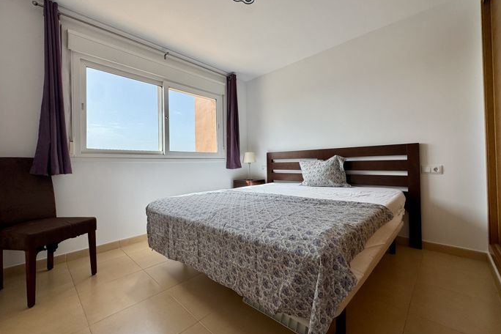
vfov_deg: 77.3
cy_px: 162
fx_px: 209
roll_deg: +0.9
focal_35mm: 15
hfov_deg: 100.4
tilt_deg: +0.0
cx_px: 252
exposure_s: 1/582
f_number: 2.2
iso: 40
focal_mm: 2.22
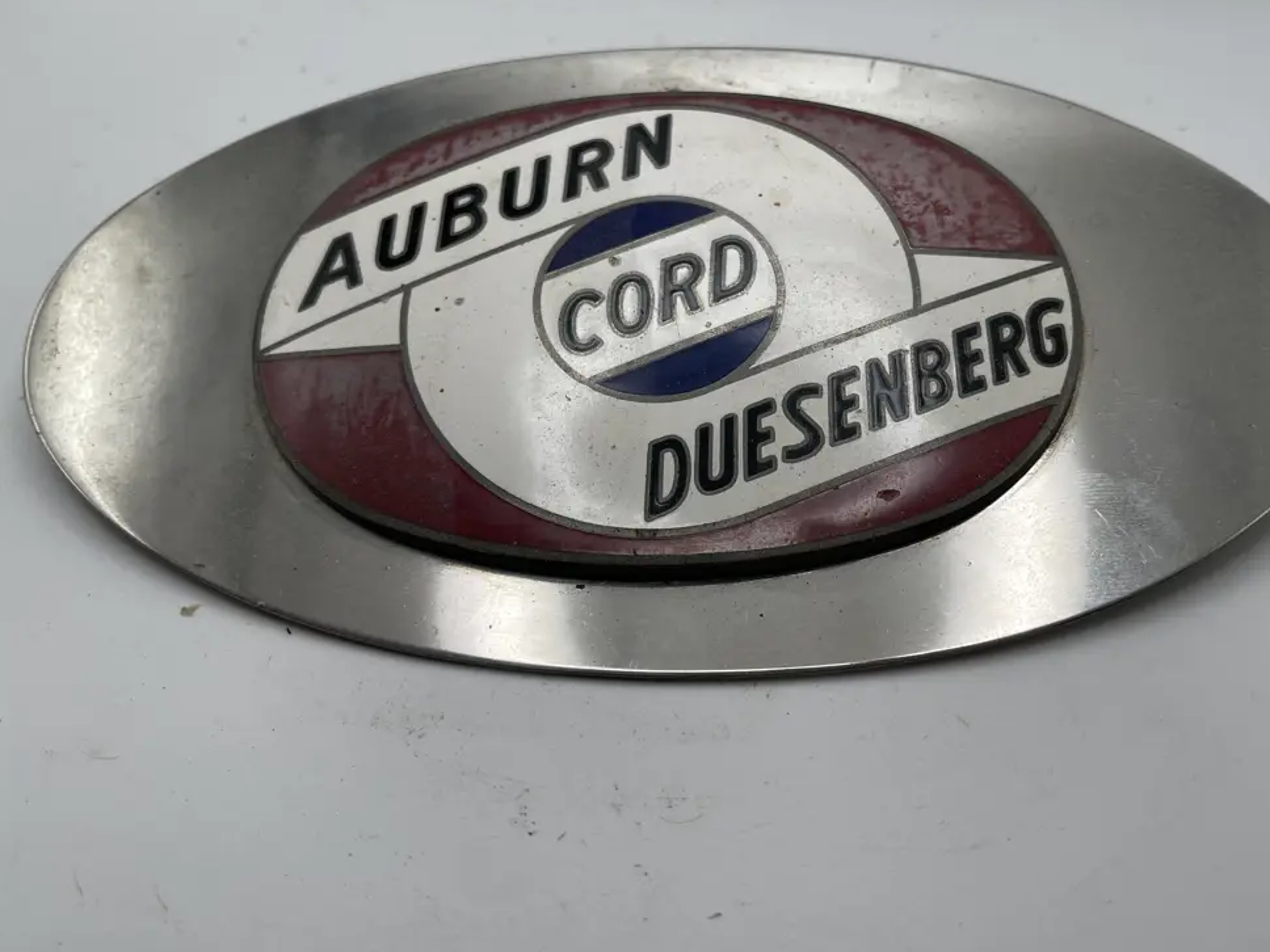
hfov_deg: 58.2
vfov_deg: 45.4
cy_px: 435
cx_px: 712
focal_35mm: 31
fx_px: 1137
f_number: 1.6
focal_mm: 5.1
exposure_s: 1/740
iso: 32
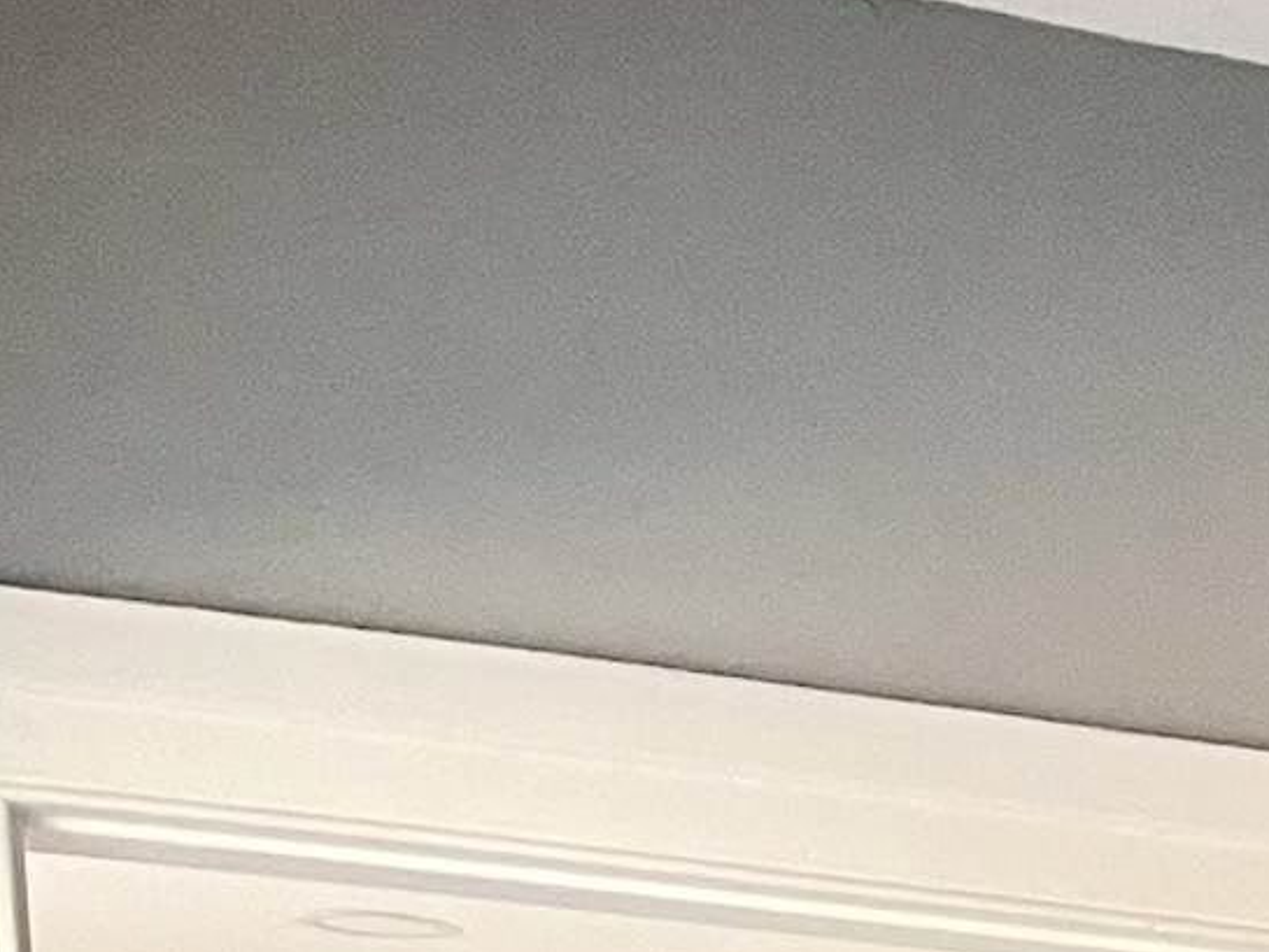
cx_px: 3407
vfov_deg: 9.1
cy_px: 2512
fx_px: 5170
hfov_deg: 10.9
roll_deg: +1.9
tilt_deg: -6.6
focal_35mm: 141
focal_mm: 5.1
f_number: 1.6
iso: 125
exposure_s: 1/60
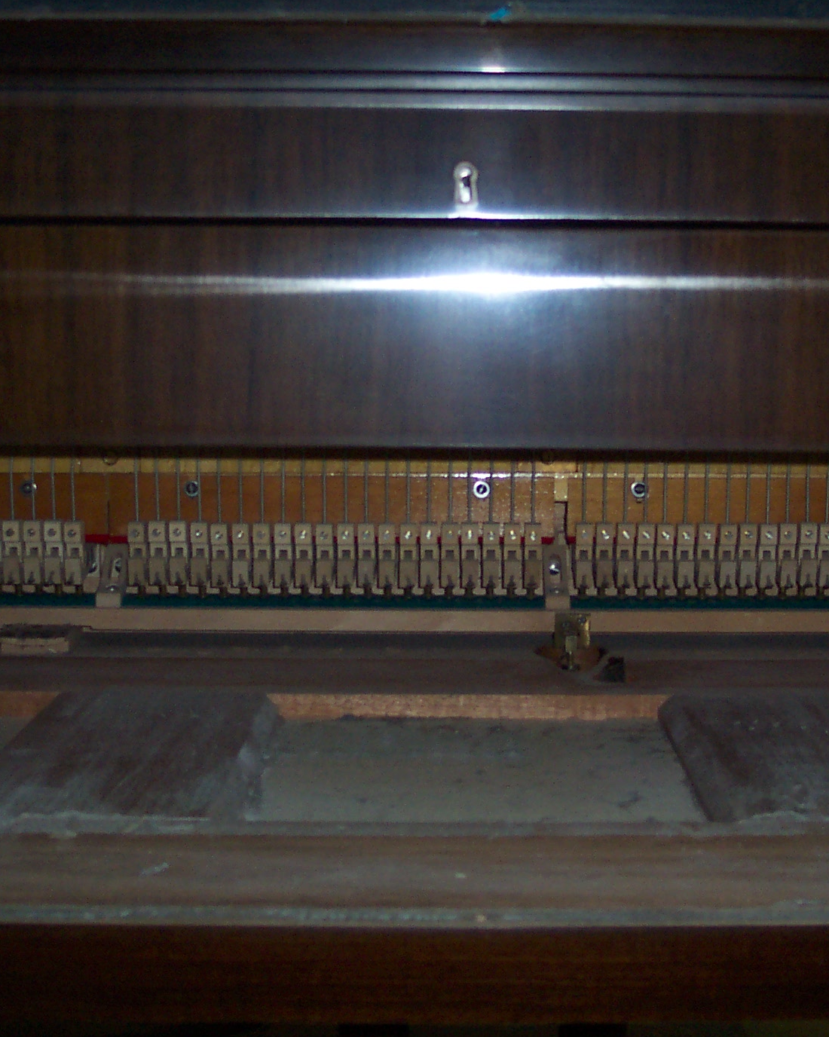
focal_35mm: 56
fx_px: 1718
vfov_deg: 33.6
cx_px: 513
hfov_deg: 27.0
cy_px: 504
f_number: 2.8
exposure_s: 1/30
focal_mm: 8
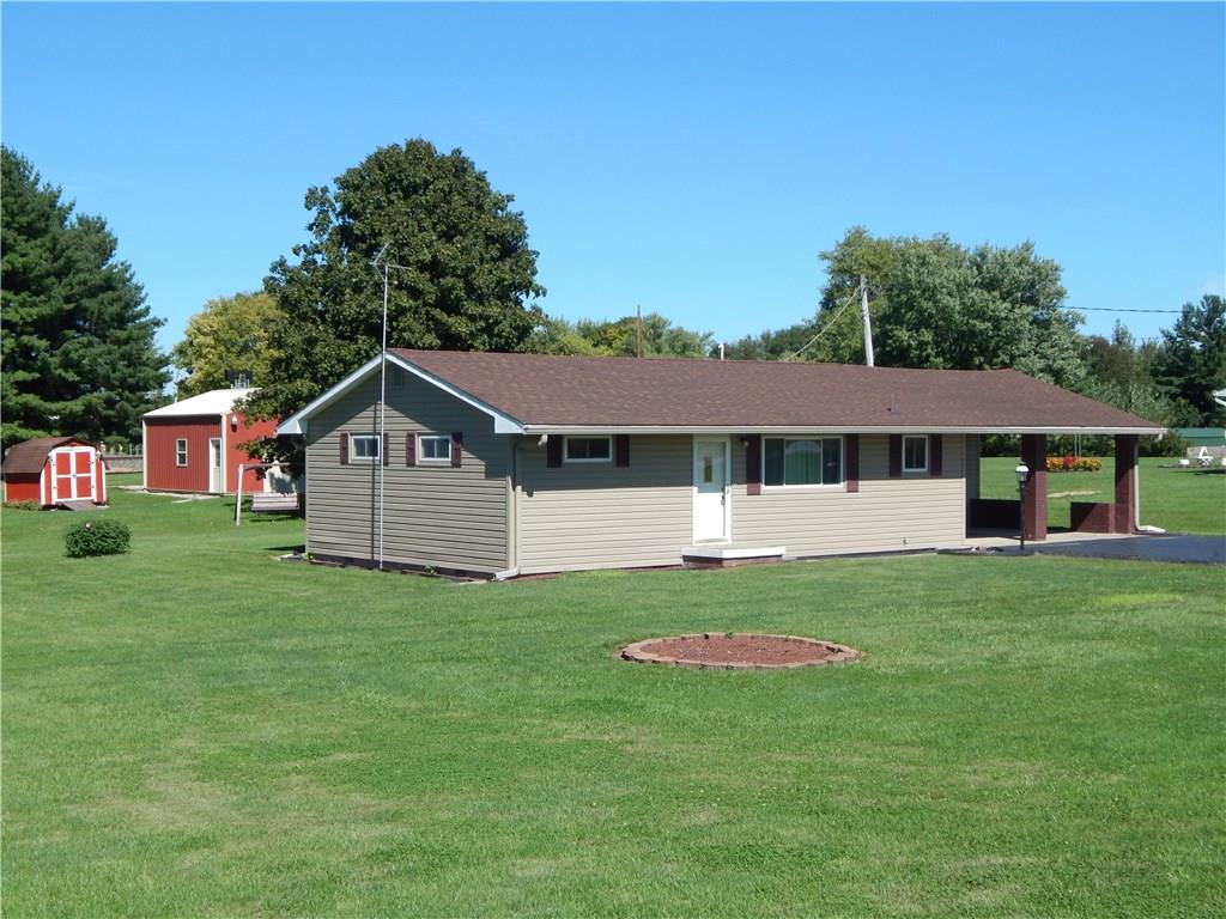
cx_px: 613
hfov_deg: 38.9
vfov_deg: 29.7
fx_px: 1735
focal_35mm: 49
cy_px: 460
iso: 125
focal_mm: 8.6
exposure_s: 1/1250
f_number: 3.7
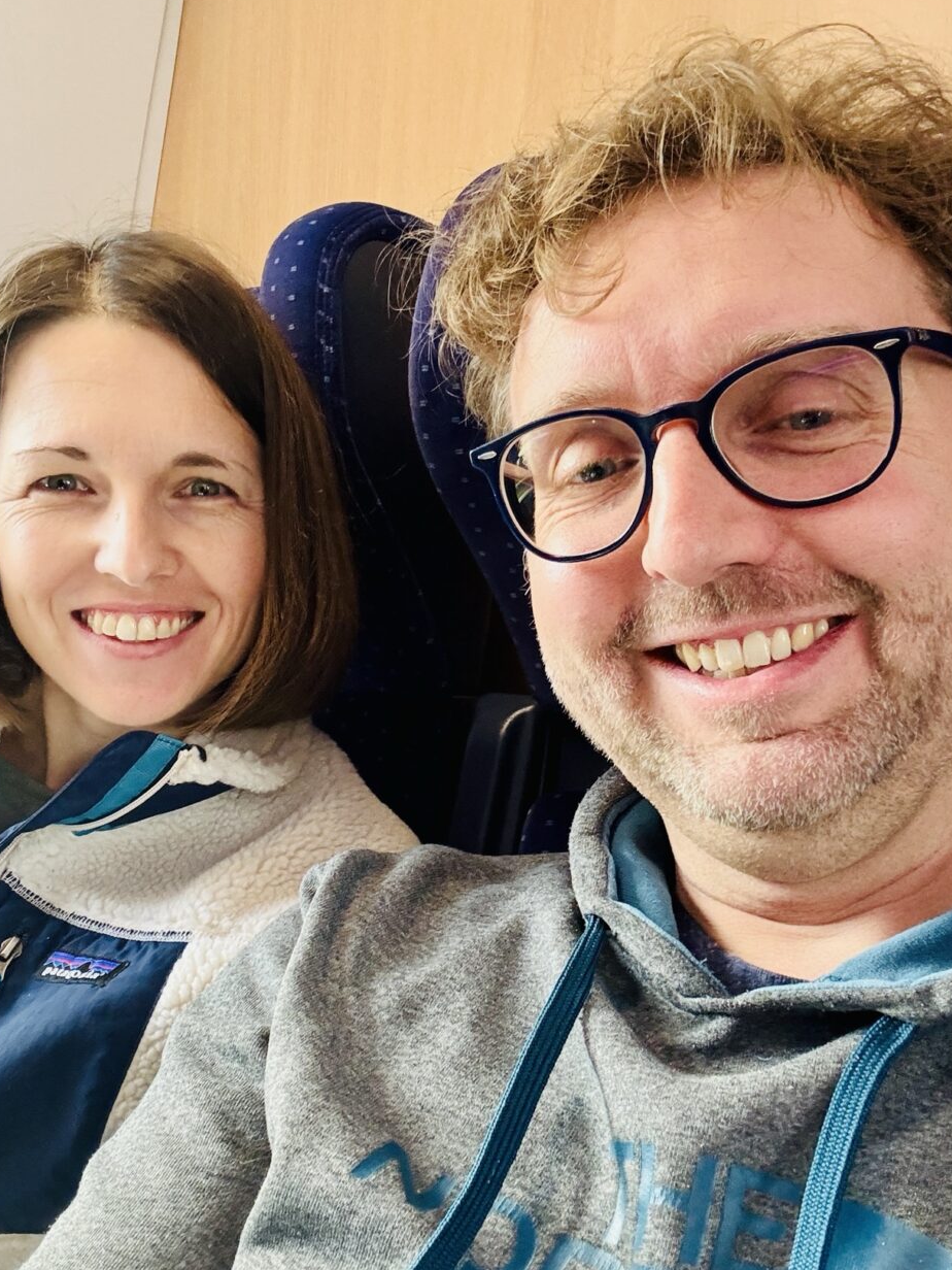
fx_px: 1357
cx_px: 428
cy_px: 669
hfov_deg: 38.6
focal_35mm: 37
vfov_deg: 50.1
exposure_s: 1/56
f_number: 1.9
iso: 200
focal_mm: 2.69
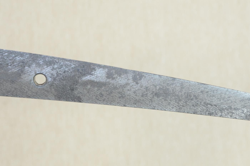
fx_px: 885
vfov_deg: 10.7
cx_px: 125
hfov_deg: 16.1
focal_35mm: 128
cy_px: 83
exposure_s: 1/2
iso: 400
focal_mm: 85
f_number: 11
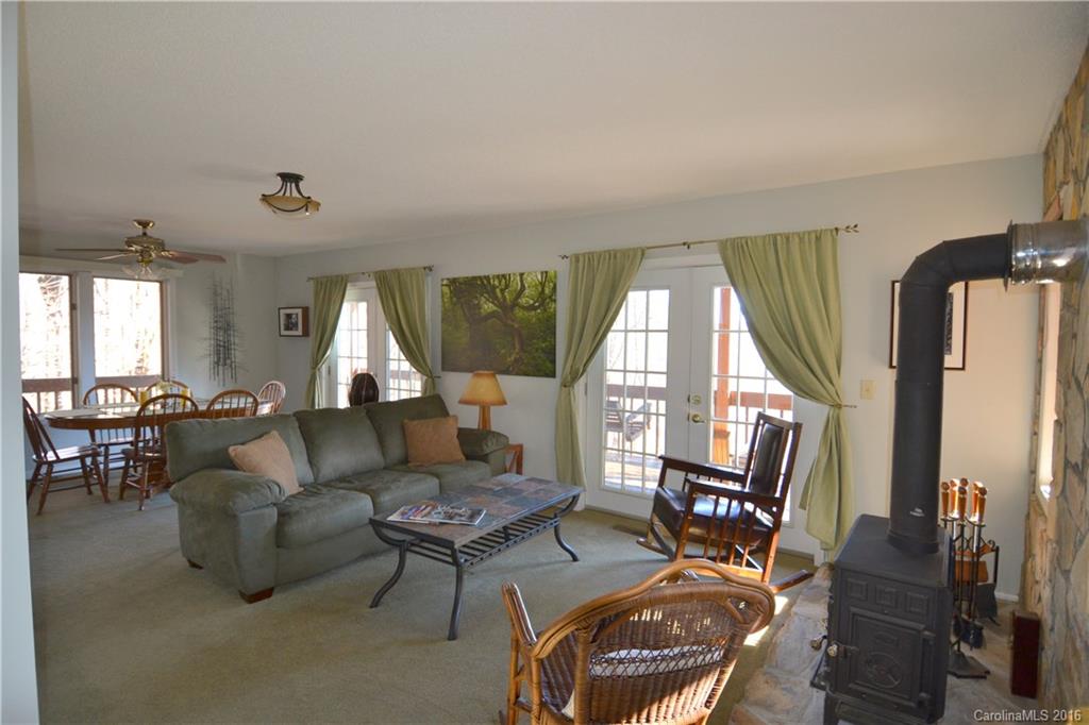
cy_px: 362
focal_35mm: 36
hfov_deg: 53.1
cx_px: 544
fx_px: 1089
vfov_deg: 36.8
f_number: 4
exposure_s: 1/60
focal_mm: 24
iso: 400
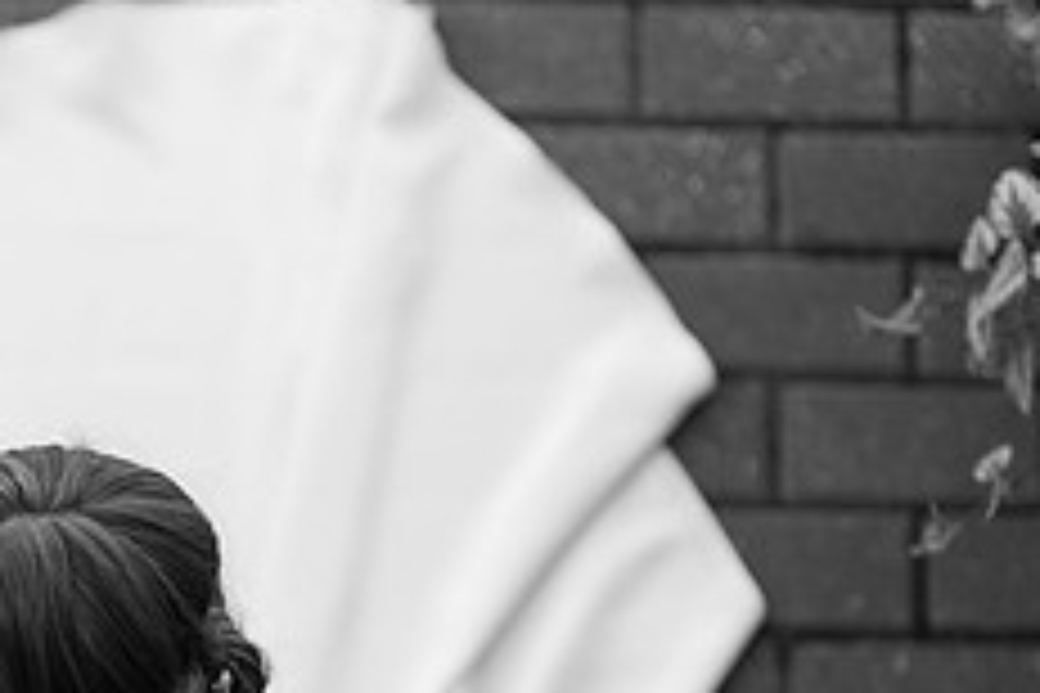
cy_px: 853
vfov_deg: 6.1
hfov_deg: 9.2
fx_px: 6442
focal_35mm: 223
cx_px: -86
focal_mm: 89
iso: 400
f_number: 2.8
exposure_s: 1/1000
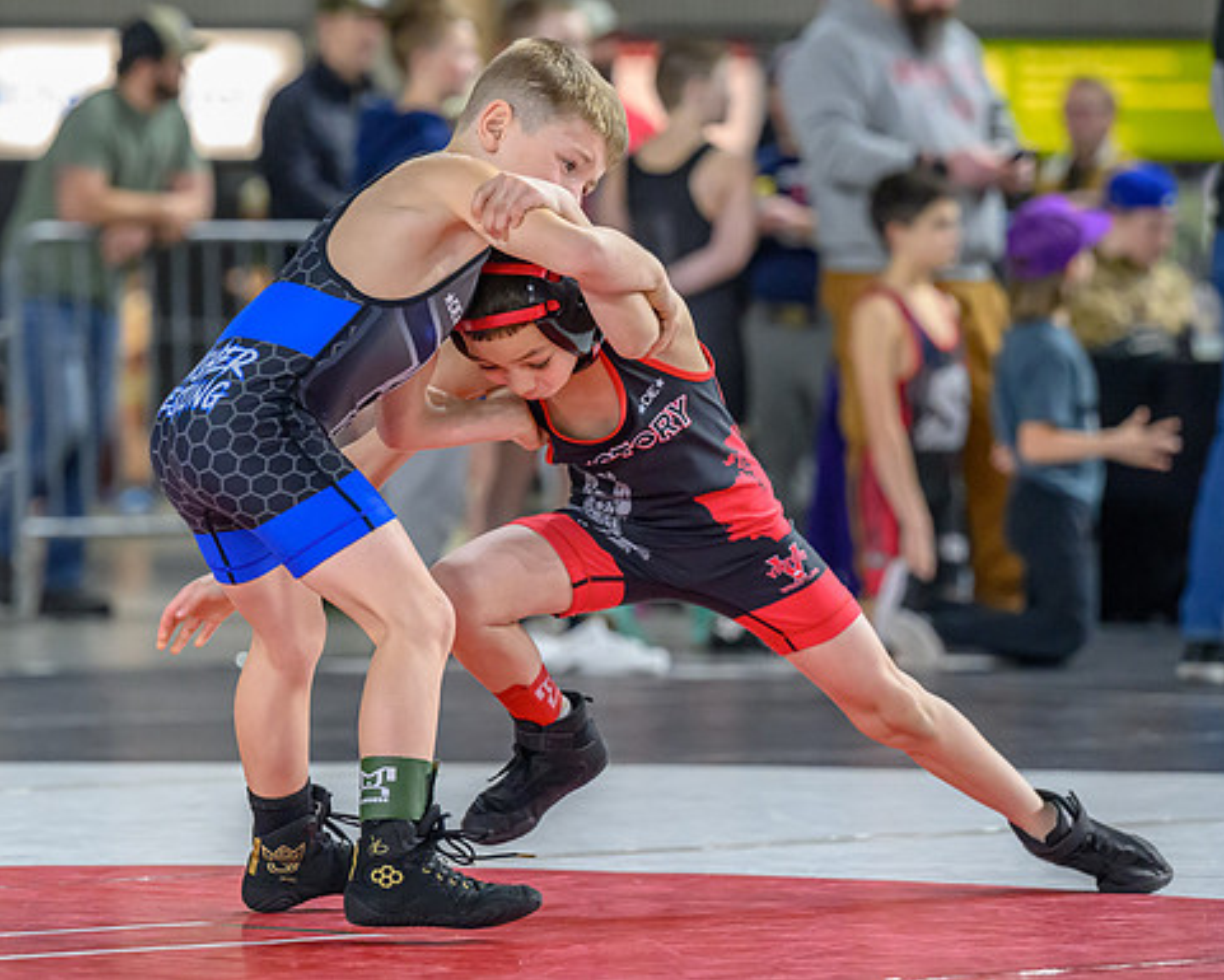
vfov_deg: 7.0
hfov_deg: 8.7
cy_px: 429
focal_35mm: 221
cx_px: 506
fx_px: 8007
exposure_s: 1/640
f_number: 4.5
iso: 8000
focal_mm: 165
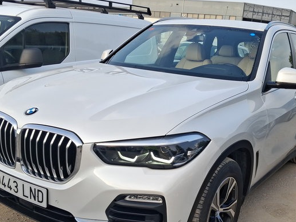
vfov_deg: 34.3
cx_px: 155
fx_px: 359
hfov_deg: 44.8
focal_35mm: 42
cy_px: 130
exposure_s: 1/218
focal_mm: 4
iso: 20
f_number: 1.8
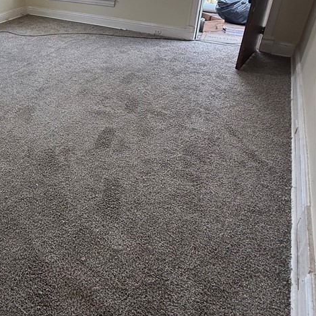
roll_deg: +2.5
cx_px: 60
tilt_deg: -24.0
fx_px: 279
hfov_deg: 54.7
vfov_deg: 54.9
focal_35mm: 27
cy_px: 63
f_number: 2.2
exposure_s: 1/124
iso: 64
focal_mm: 2.22
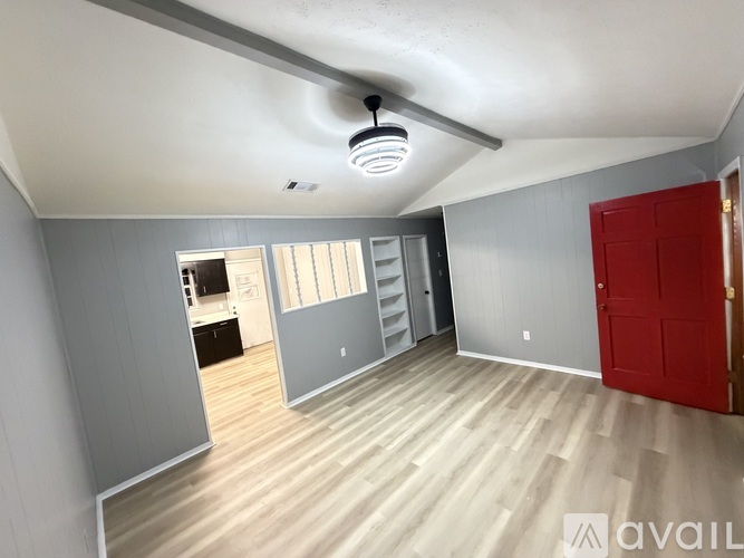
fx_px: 301
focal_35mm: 14
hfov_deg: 102.1
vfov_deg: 85.7
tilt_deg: -4.7
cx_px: 372
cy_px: 279
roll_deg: +7.6
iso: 1250
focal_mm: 2.22
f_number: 2.2
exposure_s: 1/60
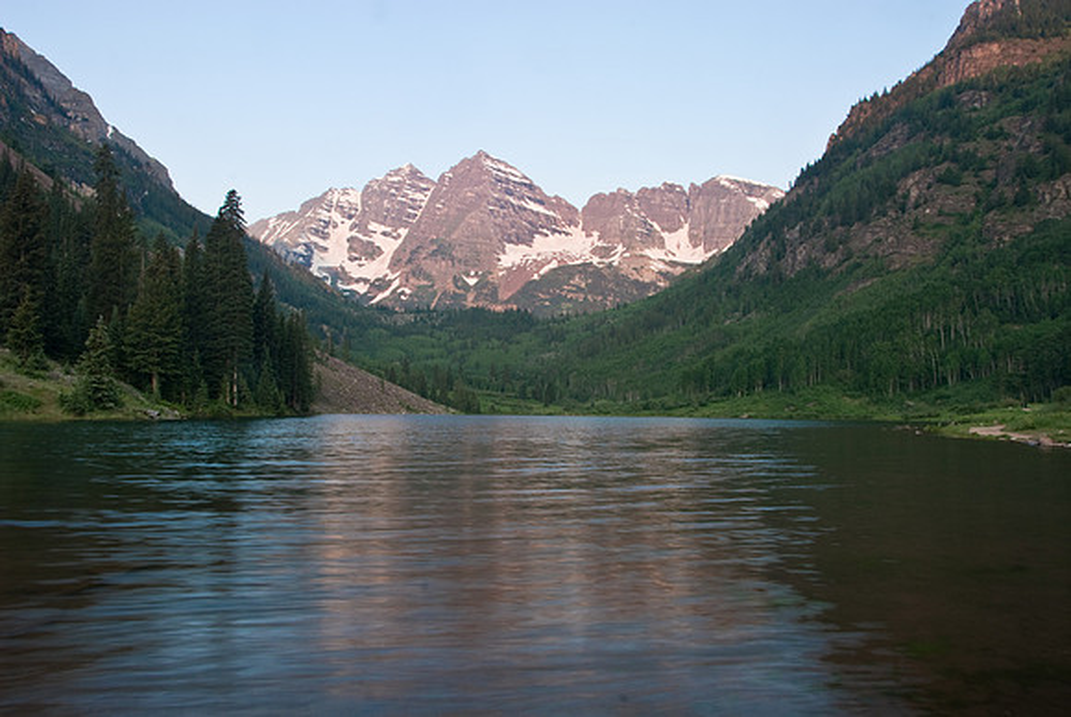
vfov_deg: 43.7
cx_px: 536
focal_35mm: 30
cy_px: 358
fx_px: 893
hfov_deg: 61.9
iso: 100
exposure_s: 1/2
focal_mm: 20
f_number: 16
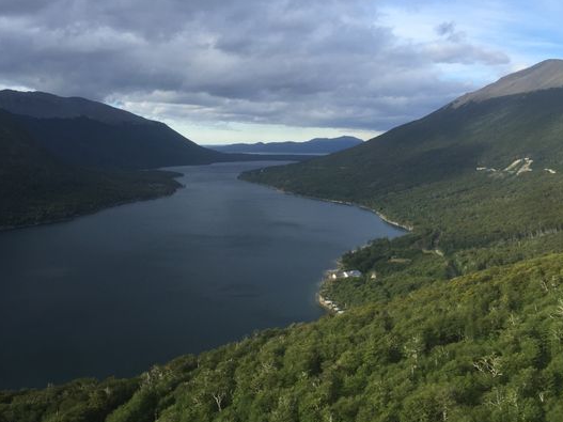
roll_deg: -1.1
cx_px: 247
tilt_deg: -8.4
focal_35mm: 33
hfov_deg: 55.2
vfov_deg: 42.9
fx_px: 537
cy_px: 217
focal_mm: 4.15
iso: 32
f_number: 2.2
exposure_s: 1/1014
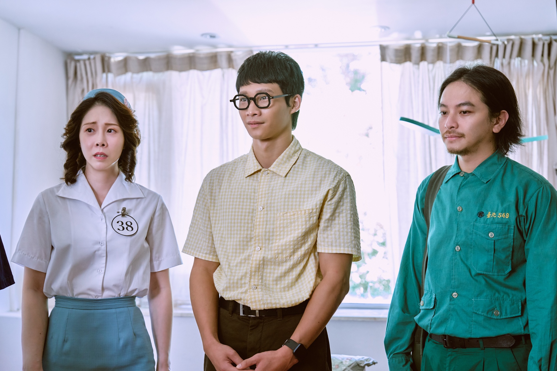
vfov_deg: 27.0
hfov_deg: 39.6
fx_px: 774
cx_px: 278
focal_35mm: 50
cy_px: 186
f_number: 3.5
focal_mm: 50
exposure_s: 1/160
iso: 2500
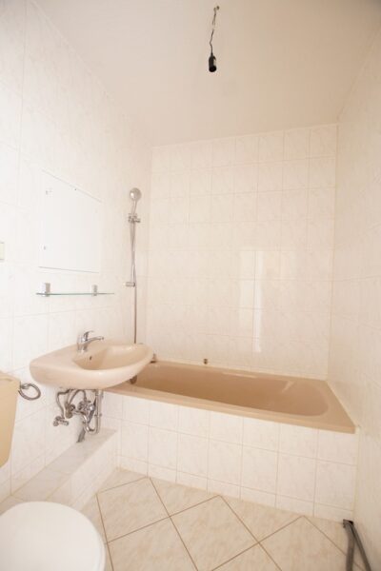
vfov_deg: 100.4
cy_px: 286
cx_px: 190
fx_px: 238
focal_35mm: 15
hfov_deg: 77.3
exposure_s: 1/80
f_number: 3.5
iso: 3200
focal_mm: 10
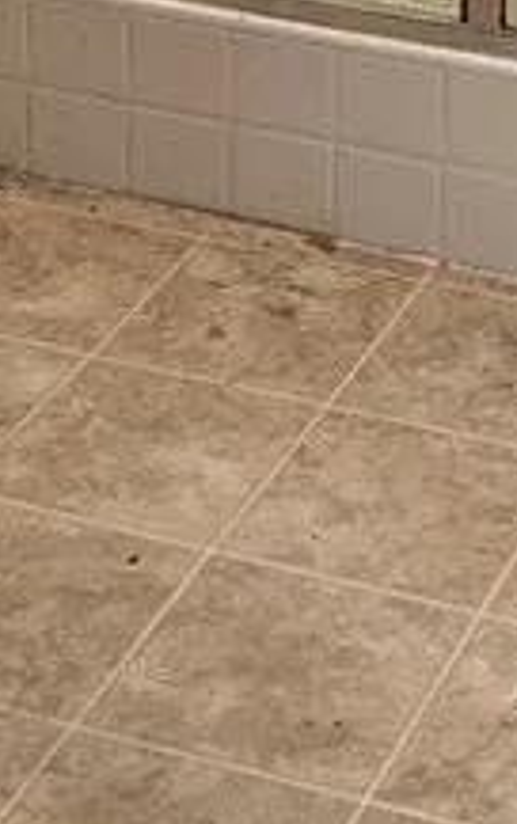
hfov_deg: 10.0
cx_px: 604
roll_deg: -1.1
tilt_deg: -12.5
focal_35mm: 130
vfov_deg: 14.7
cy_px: -494
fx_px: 2925
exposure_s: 1/120
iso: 125
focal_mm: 5.7
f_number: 1.5
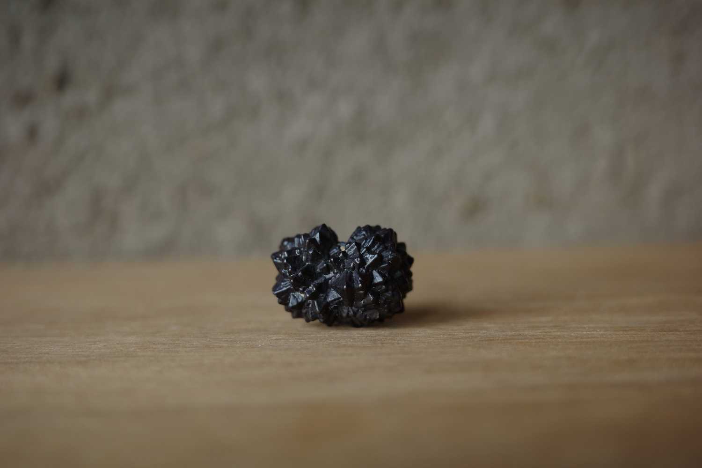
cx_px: 351
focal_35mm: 40
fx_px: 780
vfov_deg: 33.4
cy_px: 234
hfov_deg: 48.5
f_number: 2.8
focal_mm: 26
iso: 200
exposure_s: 1/100
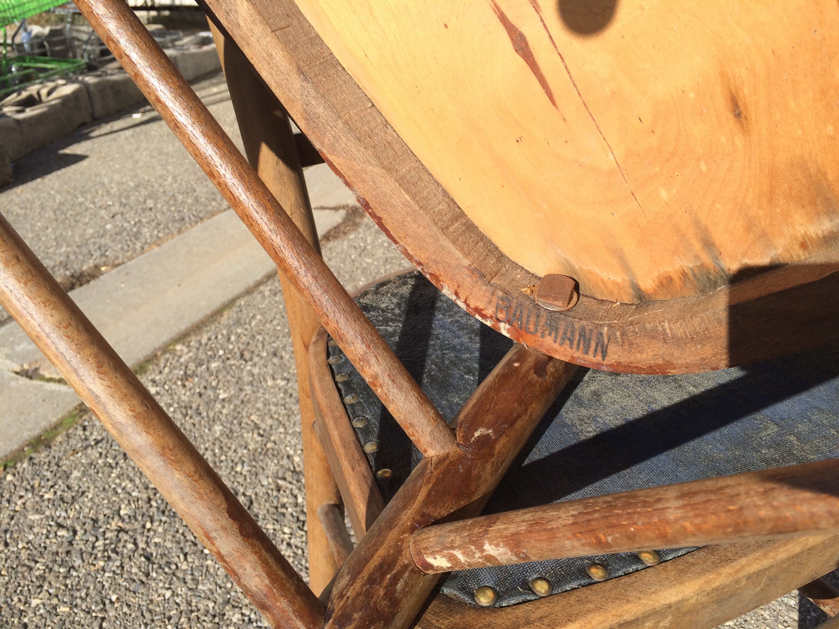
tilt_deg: -27.4
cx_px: 420
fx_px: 703
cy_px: 314
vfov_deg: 48.2
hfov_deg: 61.7
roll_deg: +1.8
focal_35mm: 29
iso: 32
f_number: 2.2
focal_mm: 4.15
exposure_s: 1/1520
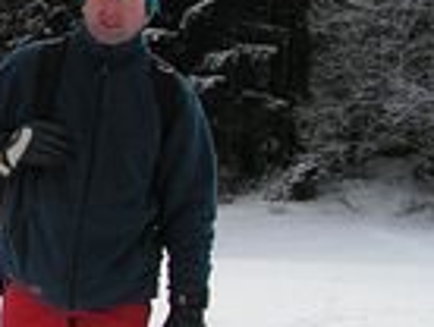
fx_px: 1469
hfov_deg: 15.4
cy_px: 130
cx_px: -233
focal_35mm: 117
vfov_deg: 12.7
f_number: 4.8
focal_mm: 6
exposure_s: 1/200
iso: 50
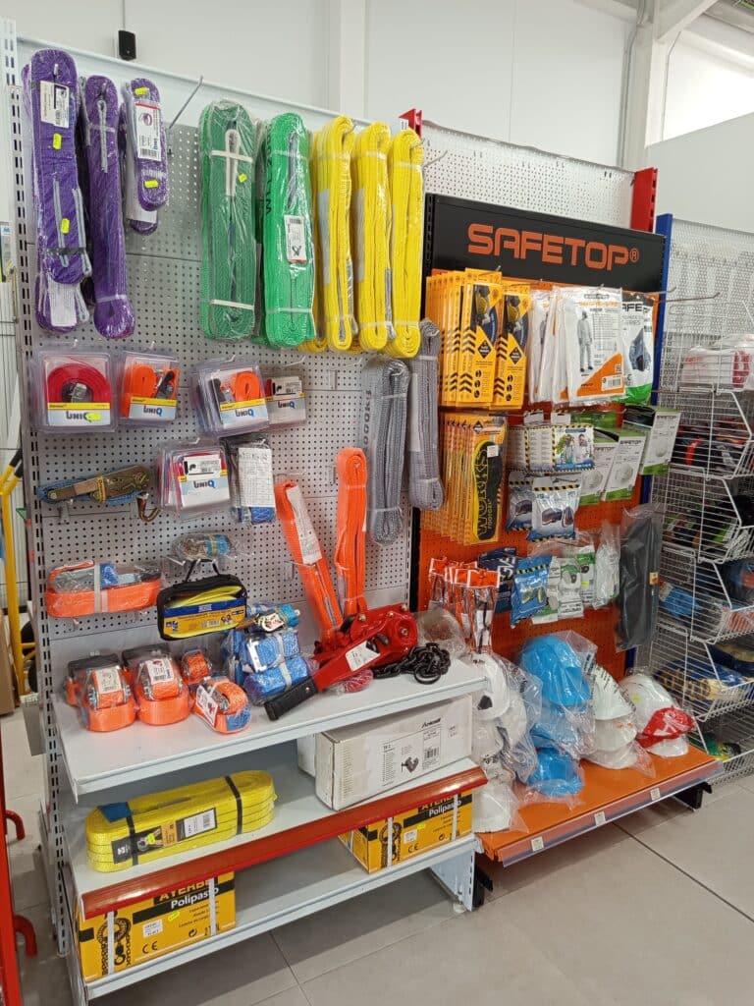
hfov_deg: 56.8
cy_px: 503
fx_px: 697
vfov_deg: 71.6
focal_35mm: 24
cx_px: 377
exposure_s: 1/100
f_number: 1.7
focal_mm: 5.24
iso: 270
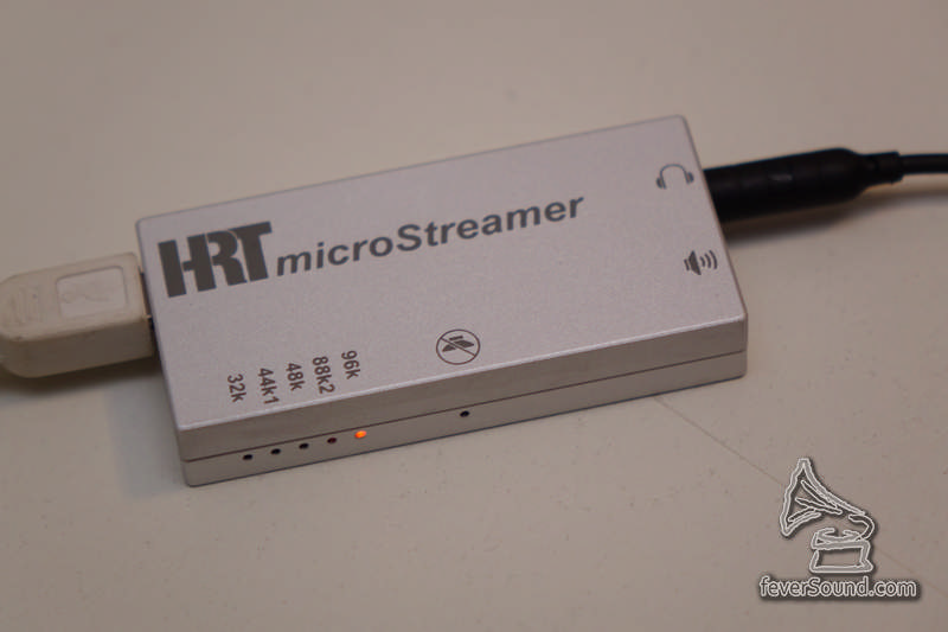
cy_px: 316
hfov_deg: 14.8
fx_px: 3659
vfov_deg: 9.9
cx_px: 474
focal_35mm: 139
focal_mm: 51
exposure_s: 1/30
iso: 200
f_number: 2.8
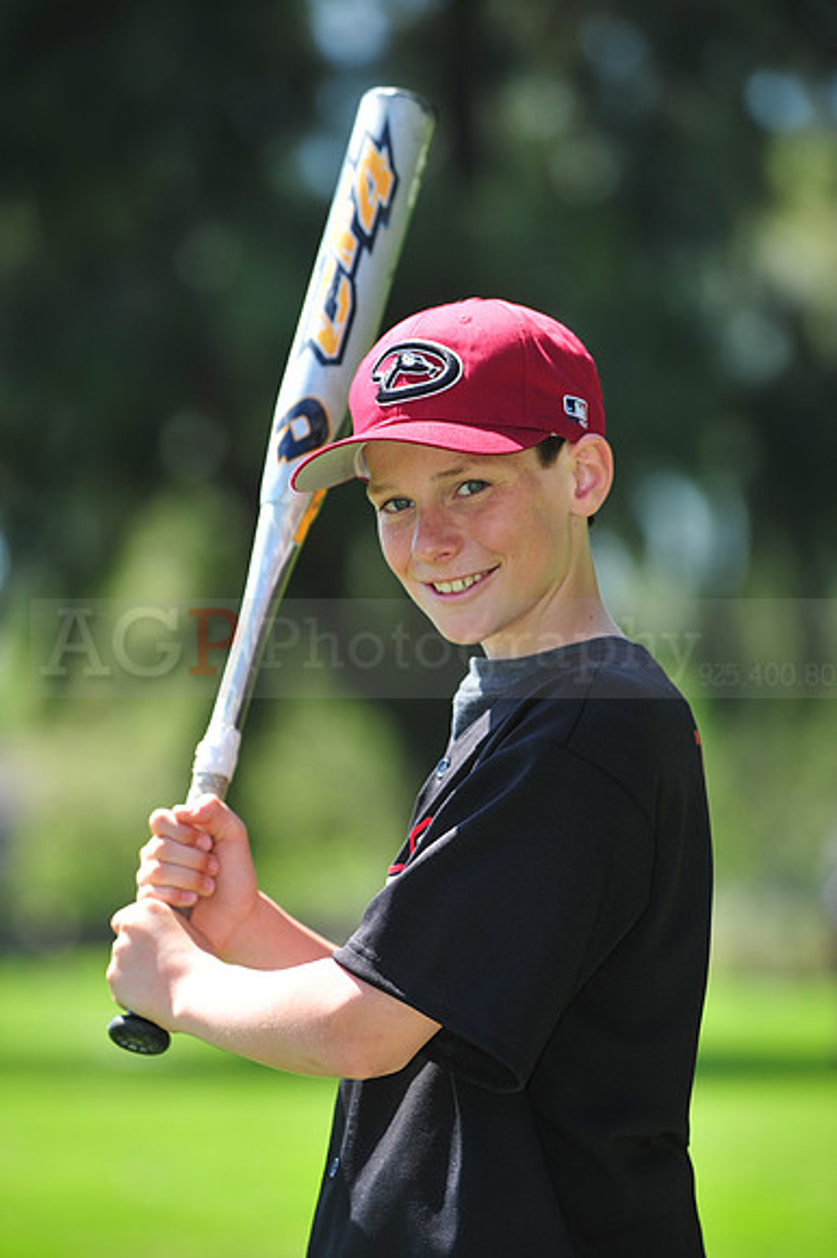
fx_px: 6983
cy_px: 629
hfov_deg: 6.9
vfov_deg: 10.3
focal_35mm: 200
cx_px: 418
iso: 200
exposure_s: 1/500
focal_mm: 200
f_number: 4.5
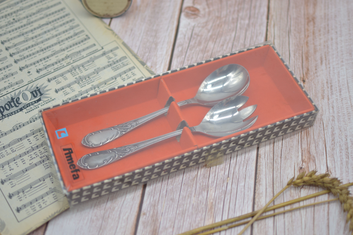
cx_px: 176
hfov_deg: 37.9
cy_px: 118
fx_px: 515
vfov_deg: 25.8
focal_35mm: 52
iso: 100
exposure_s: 1/500
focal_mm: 35
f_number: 1.8
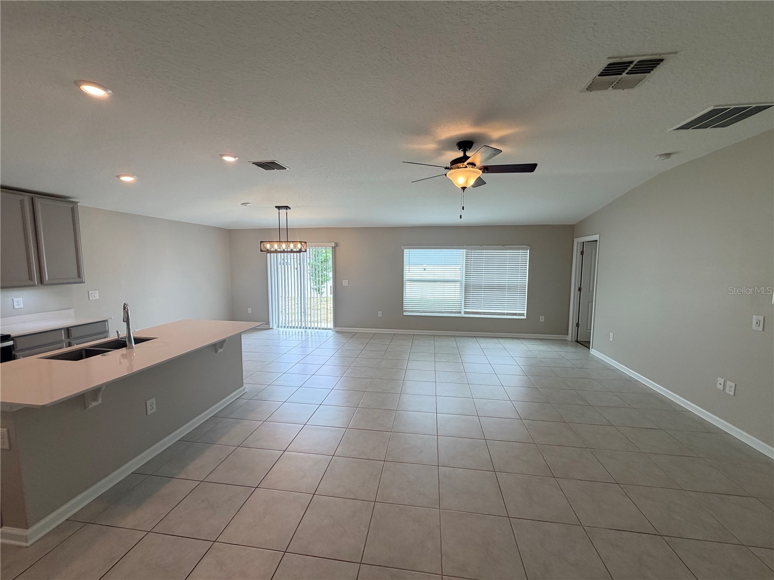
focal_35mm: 14
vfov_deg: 85.7
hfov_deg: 102.1
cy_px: 290
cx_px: 387
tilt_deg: -5.8
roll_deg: -0.1
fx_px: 313
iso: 100
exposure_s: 1/120
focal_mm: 2.22
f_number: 2.2
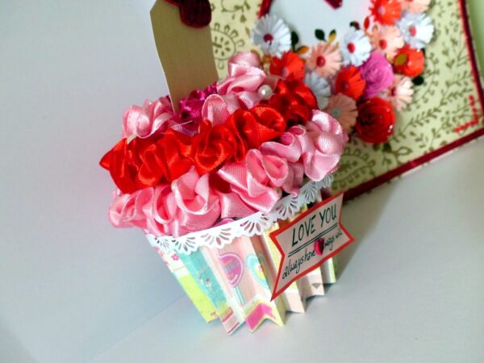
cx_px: 242
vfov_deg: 44.2
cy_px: 182
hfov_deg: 56.8
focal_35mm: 32
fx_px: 447
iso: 250
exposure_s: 1/60
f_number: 2.8
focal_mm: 5.7
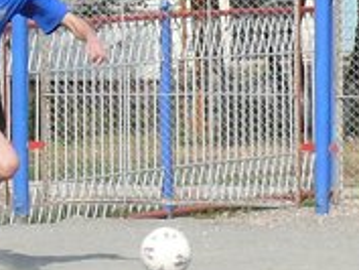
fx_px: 5448
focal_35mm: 525
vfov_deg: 2.8
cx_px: -49
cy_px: 154
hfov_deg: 3.8
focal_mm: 19.7
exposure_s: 1/400
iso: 200
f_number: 8
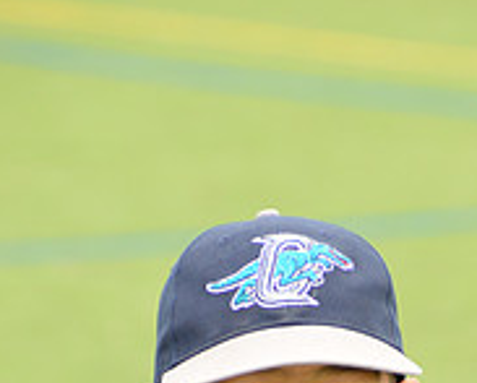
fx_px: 8399
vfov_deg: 2.6
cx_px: 306
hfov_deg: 3.3
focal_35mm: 594
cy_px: 617
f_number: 8
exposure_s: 1/200
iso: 250
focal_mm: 200
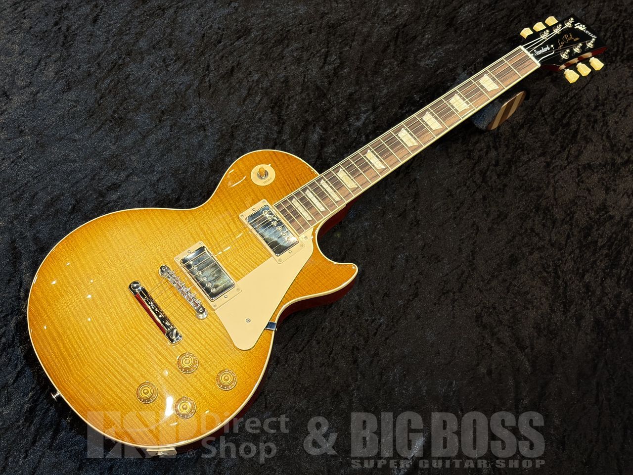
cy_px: 238
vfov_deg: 28.0
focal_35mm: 52
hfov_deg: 36.8
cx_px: 316
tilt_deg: -63.8
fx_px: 951
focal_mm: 5.96
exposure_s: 1/60
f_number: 1.6
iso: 64
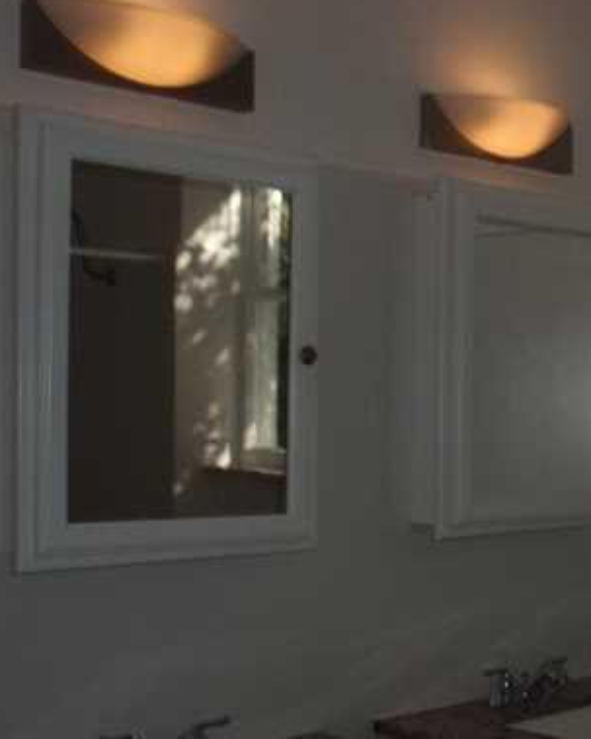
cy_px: 450
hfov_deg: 21.0
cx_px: 614
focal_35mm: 70
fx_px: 1531
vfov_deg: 27.1
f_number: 9
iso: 200
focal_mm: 6.07
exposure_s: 1/80
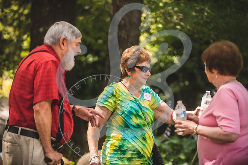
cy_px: 82
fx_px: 861
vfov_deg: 11.0
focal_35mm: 125
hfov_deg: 16.4
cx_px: 124
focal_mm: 125
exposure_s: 1/400
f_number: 2.8
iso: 200
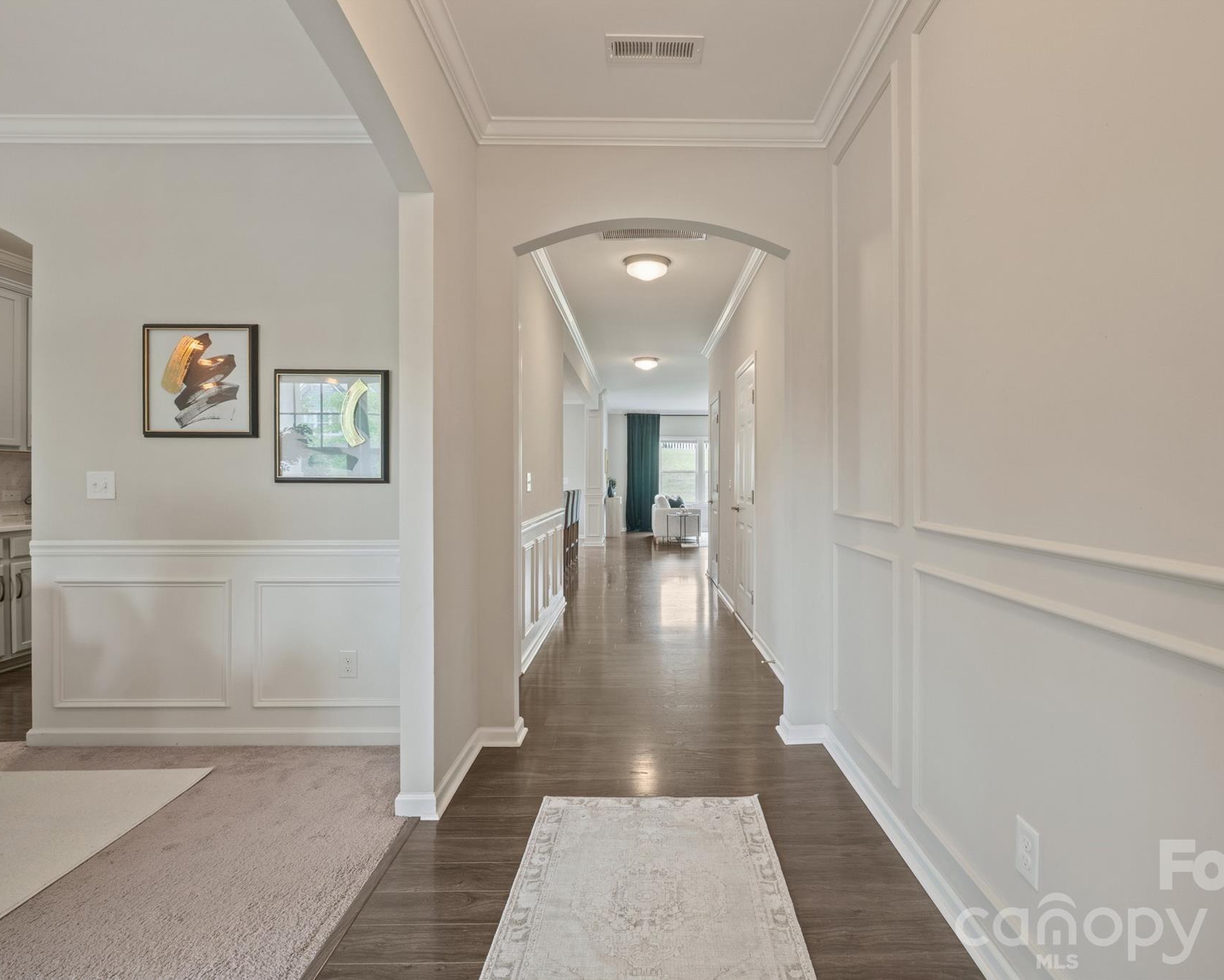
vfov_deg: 77.0
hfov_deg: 89.5
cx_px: 651
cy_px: 489
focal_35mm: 17
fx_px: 616
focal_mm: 10
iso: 400
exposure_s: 1/2
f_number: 8
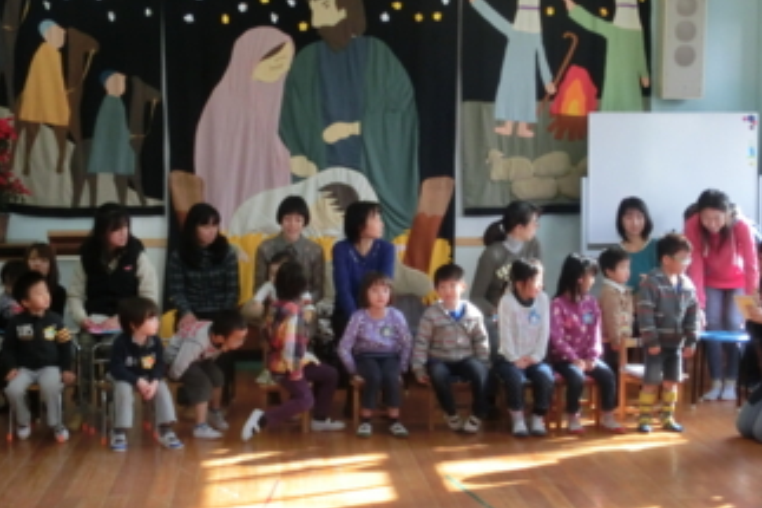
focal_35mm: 67
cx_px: 422
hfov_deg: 30.1
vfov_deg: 20.3
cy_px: 224
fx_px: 1417
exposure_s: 1/125
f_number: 4.3
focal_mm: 9.16
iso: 400
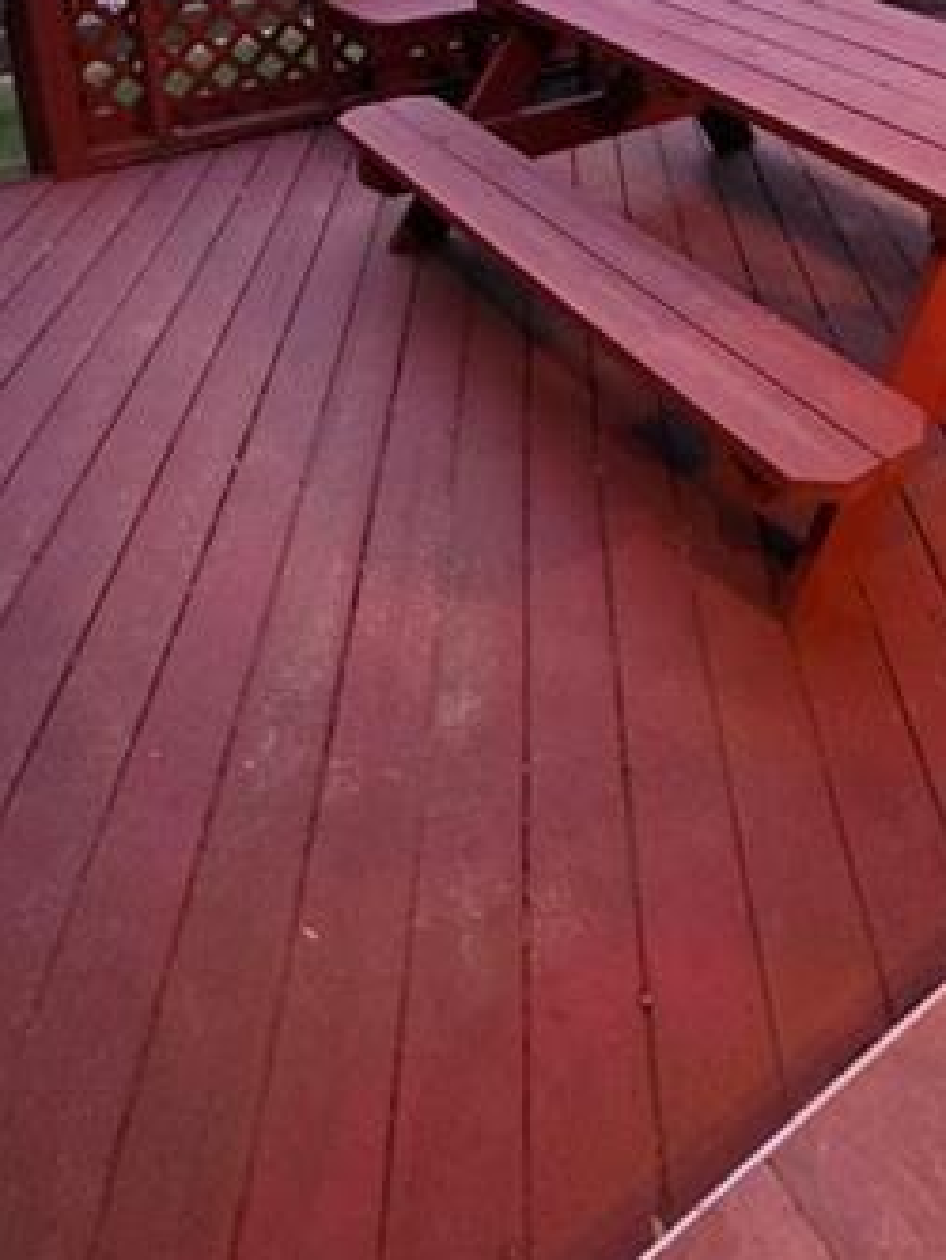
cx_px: 602
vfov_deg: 50.8
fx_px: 1092
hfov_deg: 46.3
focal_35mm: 30
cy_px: 61
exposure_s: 1/24
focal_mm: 2.2
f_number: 1.9
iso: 1600
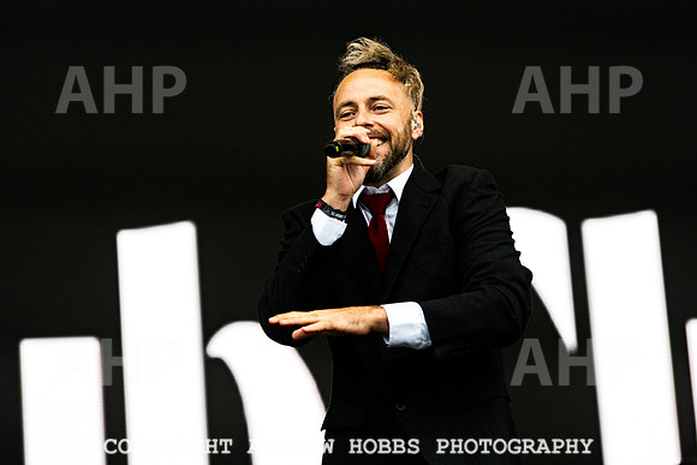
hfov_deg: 11.4
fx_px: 3498
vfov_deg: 7.6
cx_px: 411
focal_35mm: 181
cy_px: 129
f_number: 2.8
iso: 400
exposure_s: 1/2500
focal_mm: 125
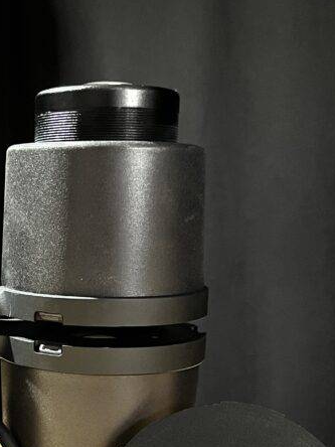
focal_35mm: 60
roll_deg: +0.9
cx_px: 10
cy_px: 329
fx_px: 774
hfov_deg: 23.5
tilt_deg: +0.0
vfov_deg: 31.7
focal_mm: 5.1
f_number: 1.6
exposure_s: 1/50
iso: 500
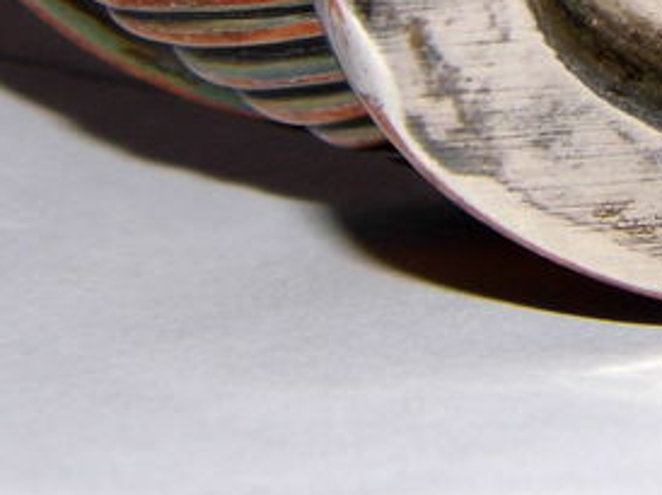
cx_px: 1034
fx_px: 7395
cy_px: -362
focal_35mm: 387
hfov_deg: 5.1
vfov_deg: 3.8
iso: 100
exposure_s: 1/60
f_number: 4.5
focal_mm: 19
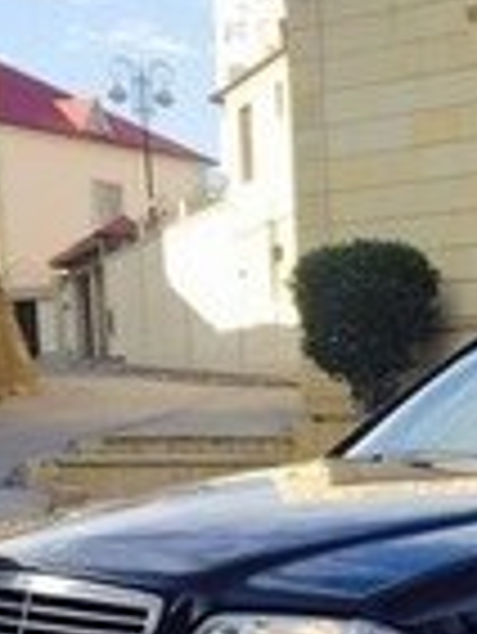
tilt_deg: -11.5
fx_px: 1871
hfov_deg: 14.0
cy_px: 791
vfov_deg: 18.1
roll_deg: +0.4
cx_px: 603
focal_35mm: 102
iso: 32
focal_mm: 4.15
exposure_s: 1/719
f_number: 2.2
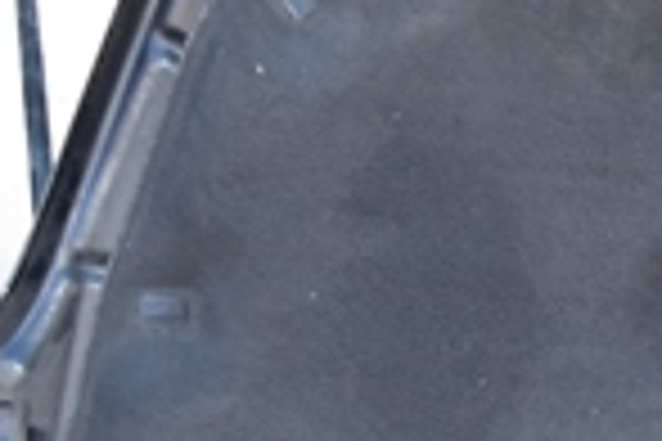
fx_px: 3000
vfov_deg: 8.4
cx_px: 1085
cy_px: 468
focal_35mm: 163
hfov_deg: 11.9
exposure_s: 1/200
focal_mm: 25
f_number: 7.1
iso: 800
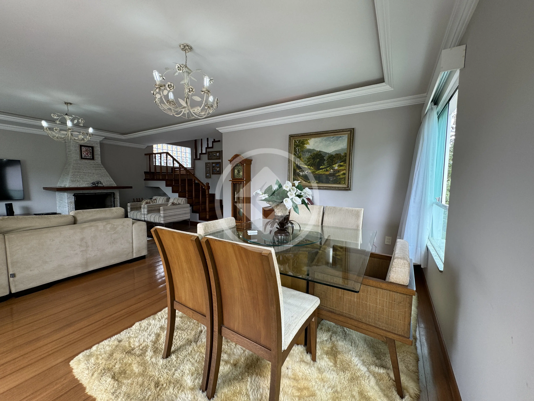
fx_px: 216
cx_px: 267
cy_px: 200
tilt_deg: -4.8
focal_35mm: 14
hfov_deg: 102.1
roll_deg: -0.2
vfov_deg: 85.7
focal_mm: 2.22
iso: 80
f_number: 2.2
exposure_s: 1/120
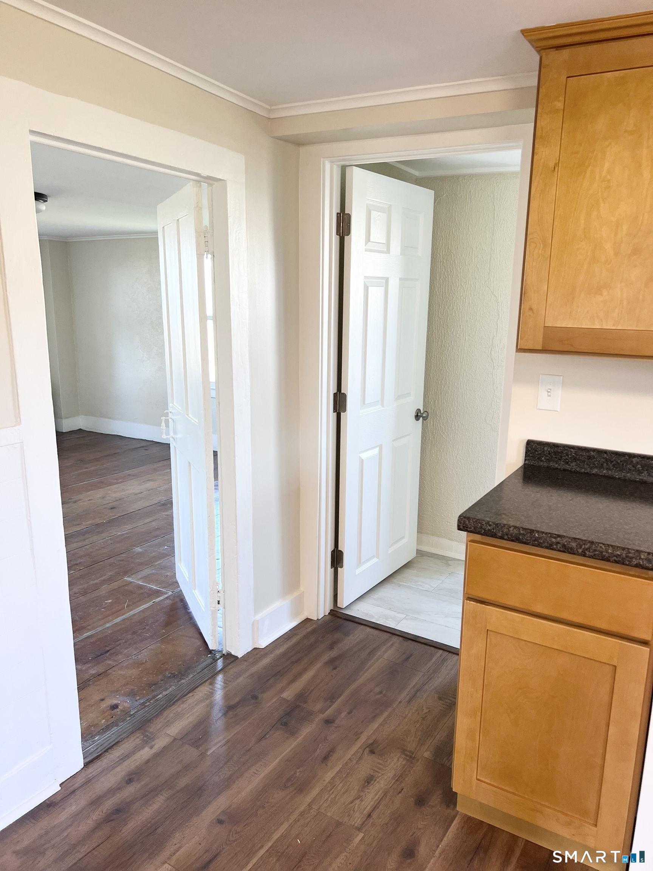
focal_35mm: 26
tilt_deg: -11.4
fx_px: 654
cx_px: 326
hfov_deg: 53.1
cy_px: 436
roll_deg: -1.5
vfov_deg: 67.3
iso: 125
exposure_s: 1/120
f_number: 1.5
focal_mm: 5.7
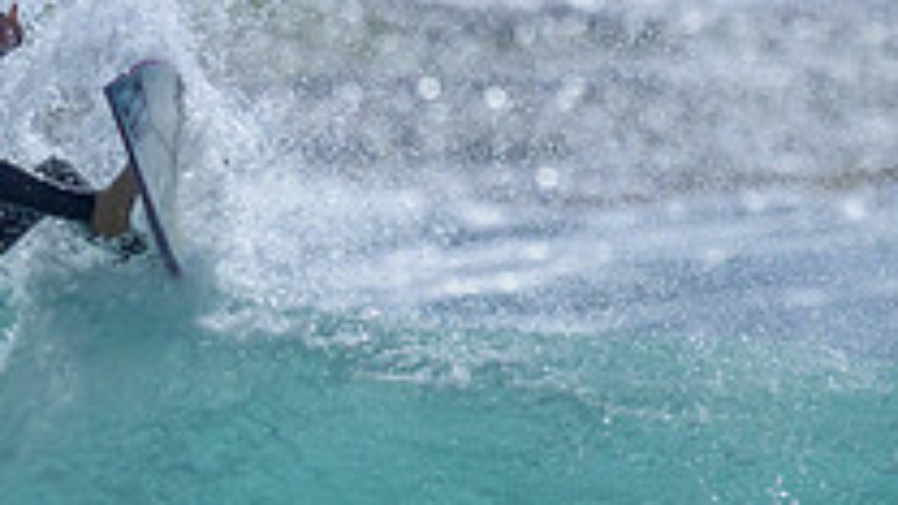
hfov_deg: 0.7
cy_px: 442
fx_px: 75792
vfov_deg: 0.4
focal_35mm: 3183
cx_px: 192
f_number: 6.3
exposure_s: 1/2000
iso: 1250
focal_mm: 800
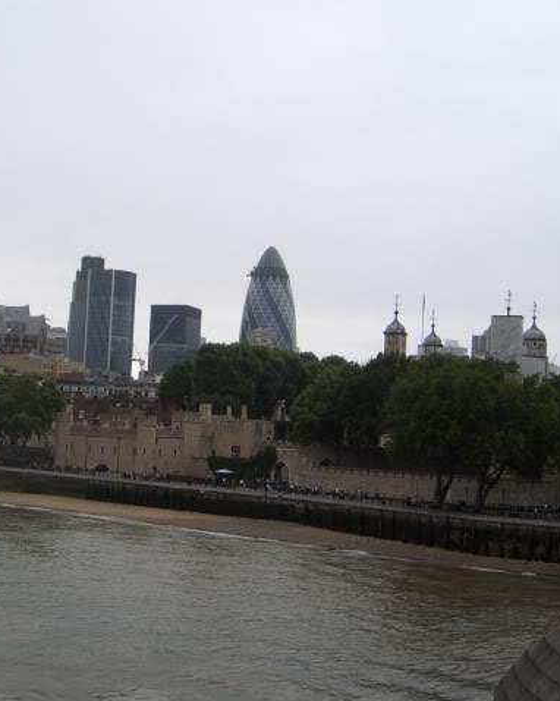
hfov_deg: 29.5
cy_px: 350
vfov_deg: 36.7
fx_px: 1057
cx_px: 194
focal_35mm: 51
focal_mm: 8
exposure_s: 1/250
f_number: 4.8
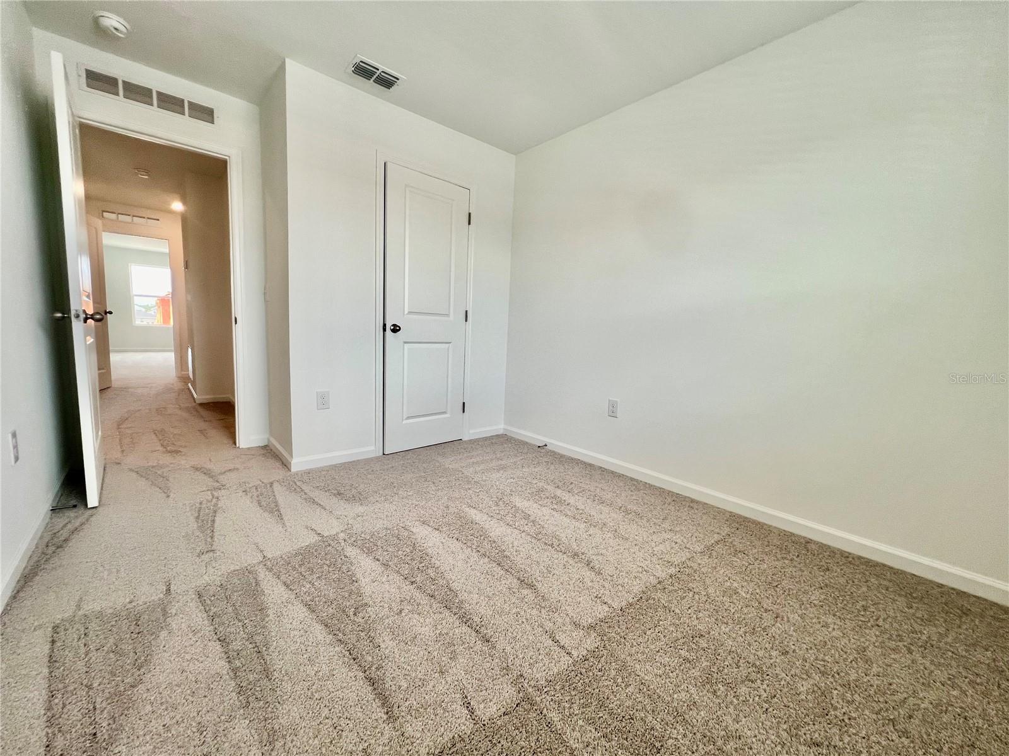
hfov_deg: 106.2
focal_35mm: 13
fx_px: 379
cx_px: 504
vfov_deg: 89.9
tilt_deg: -7.7
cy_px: 378
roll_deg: -3.1
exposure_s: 1/120
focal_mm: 1.57
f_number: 1.8
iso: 64
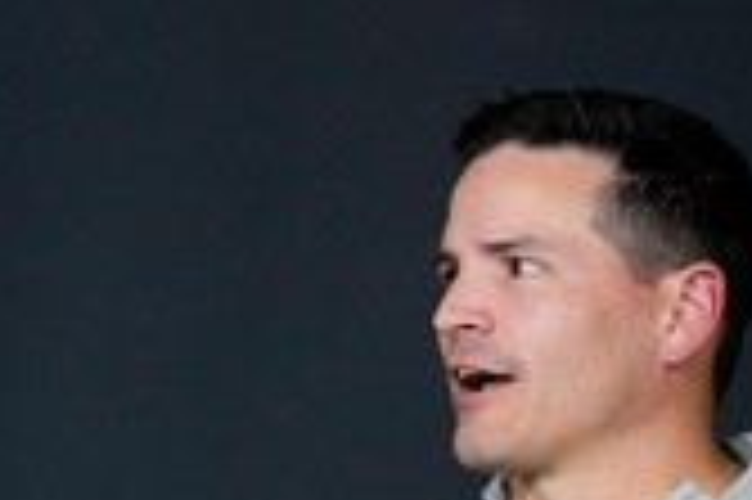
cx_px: 63
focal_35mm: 1226
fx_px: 25584
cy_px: 619
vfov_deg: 1.1
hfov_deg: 1.7
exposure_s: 1/500
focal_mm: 400
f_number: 2.8
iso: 3200
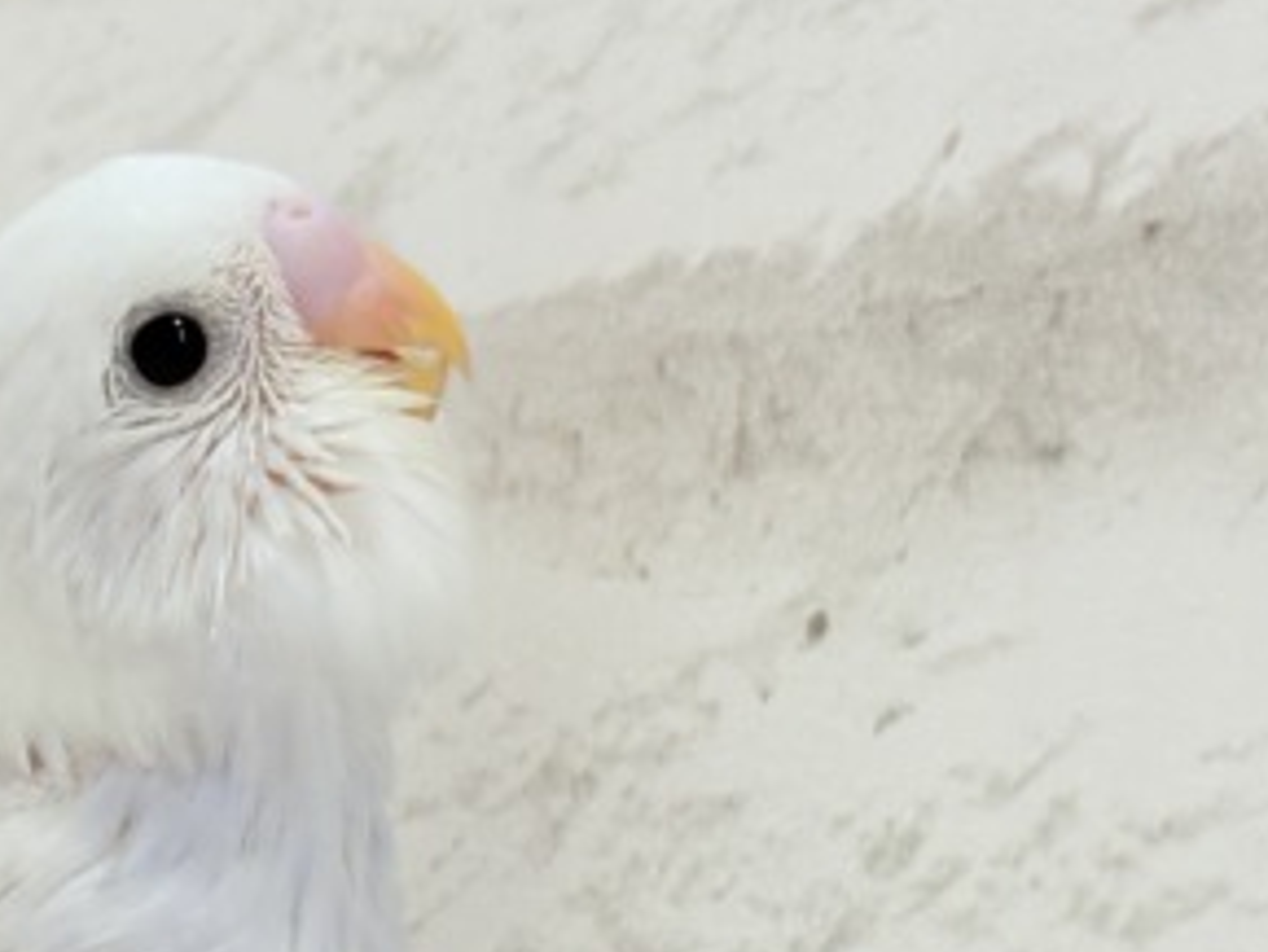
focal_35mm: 115
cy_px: 1013
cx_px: 171
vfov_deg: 12.7
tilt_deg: +0.5
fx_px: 4214
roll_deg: -5.6
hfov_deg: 16.9
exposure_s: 1/100
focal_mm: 5.96
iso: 80
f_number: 1.6
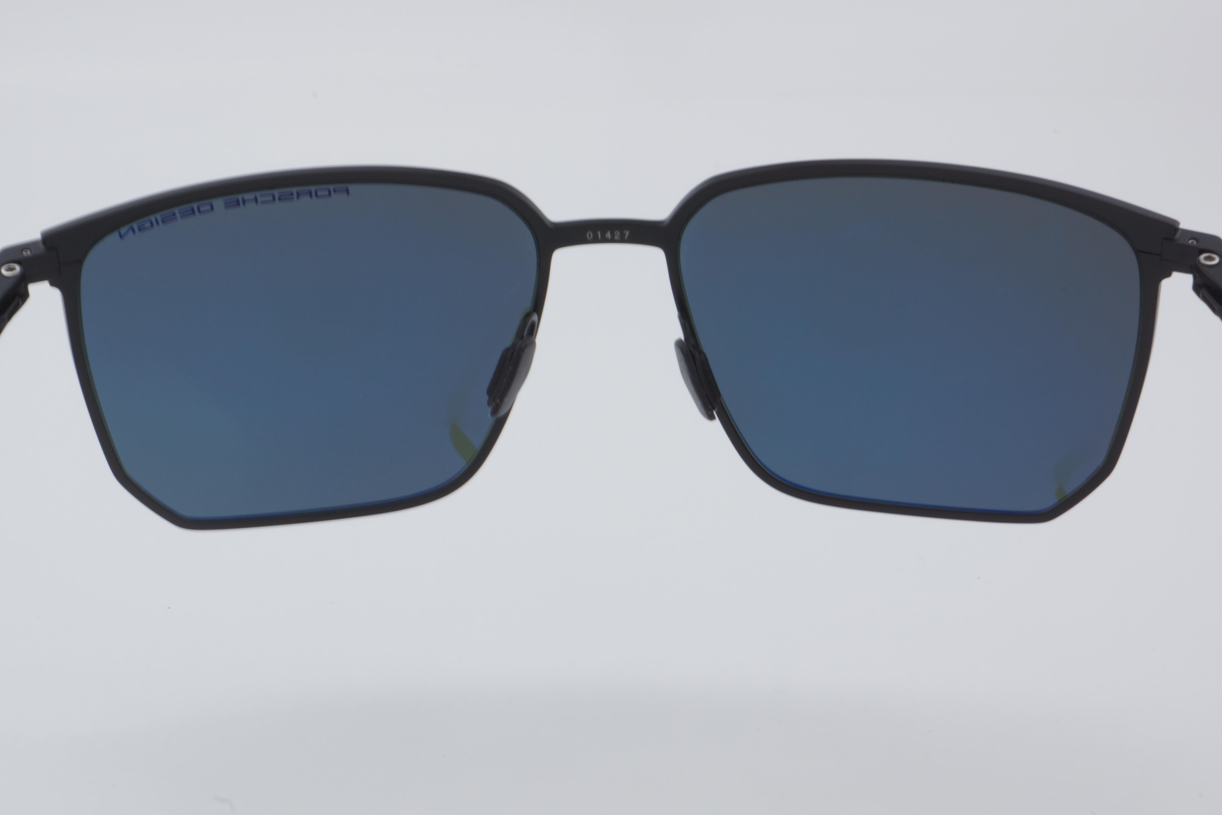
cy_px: 408
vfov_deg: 20.2
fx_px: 2291
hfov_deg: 29.9
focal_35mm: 68
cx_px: 611
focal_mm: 45
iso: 100
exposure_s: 1/4
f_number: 32
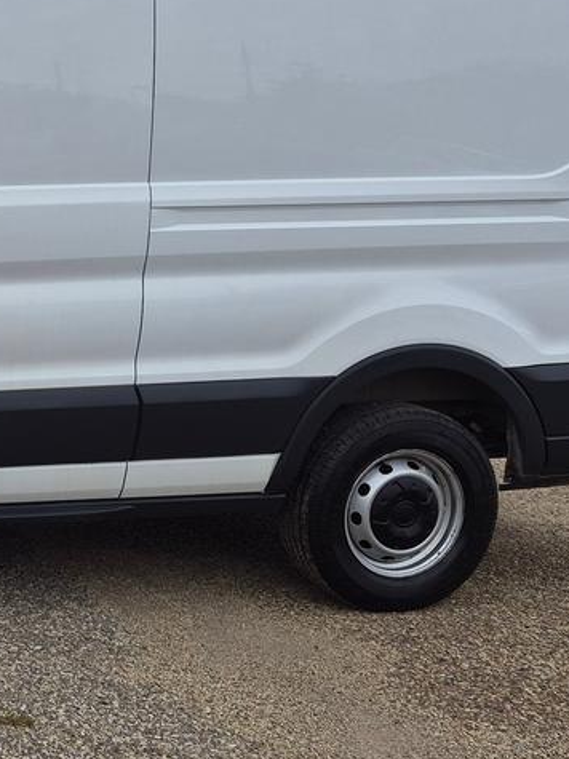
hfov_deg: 21.1
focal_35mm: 62
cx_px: -201
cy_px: 334
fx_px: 1359
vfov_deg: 31.2
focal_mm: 5.4
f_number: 1.8
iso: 80
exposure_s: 1/5072
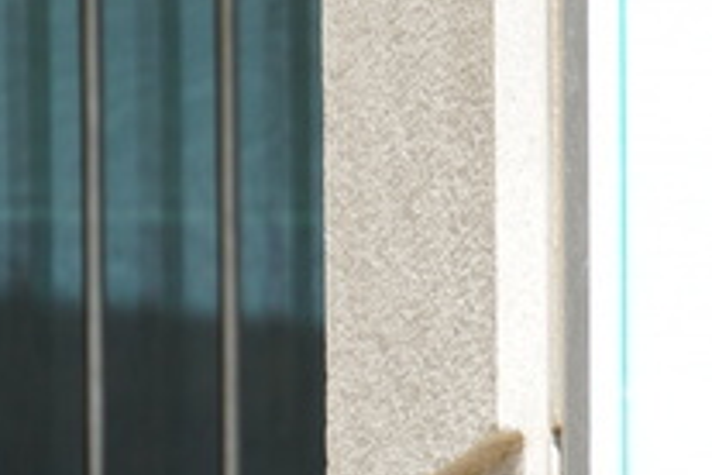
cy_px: 480
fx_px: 12173
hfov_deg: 3.3
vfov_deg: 2.2
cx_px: 1053
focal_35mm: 616
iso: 100
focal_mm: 135
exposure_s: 1/1600
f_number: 5.6
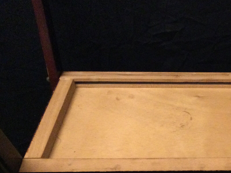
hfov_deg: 29.0
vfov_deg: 22.4
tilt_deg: -45.2
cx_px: 224
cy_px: 171
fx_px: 420
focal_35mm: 63
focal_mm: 3.3
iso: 250
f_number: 2.4
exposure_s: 1/17
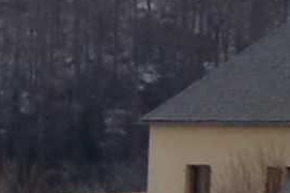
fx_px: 3108
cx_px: 538
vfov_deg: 3.5
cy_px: 86
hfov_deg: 5.3
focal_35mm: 386
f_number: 13
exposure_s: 1/200
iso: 100
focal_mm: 55
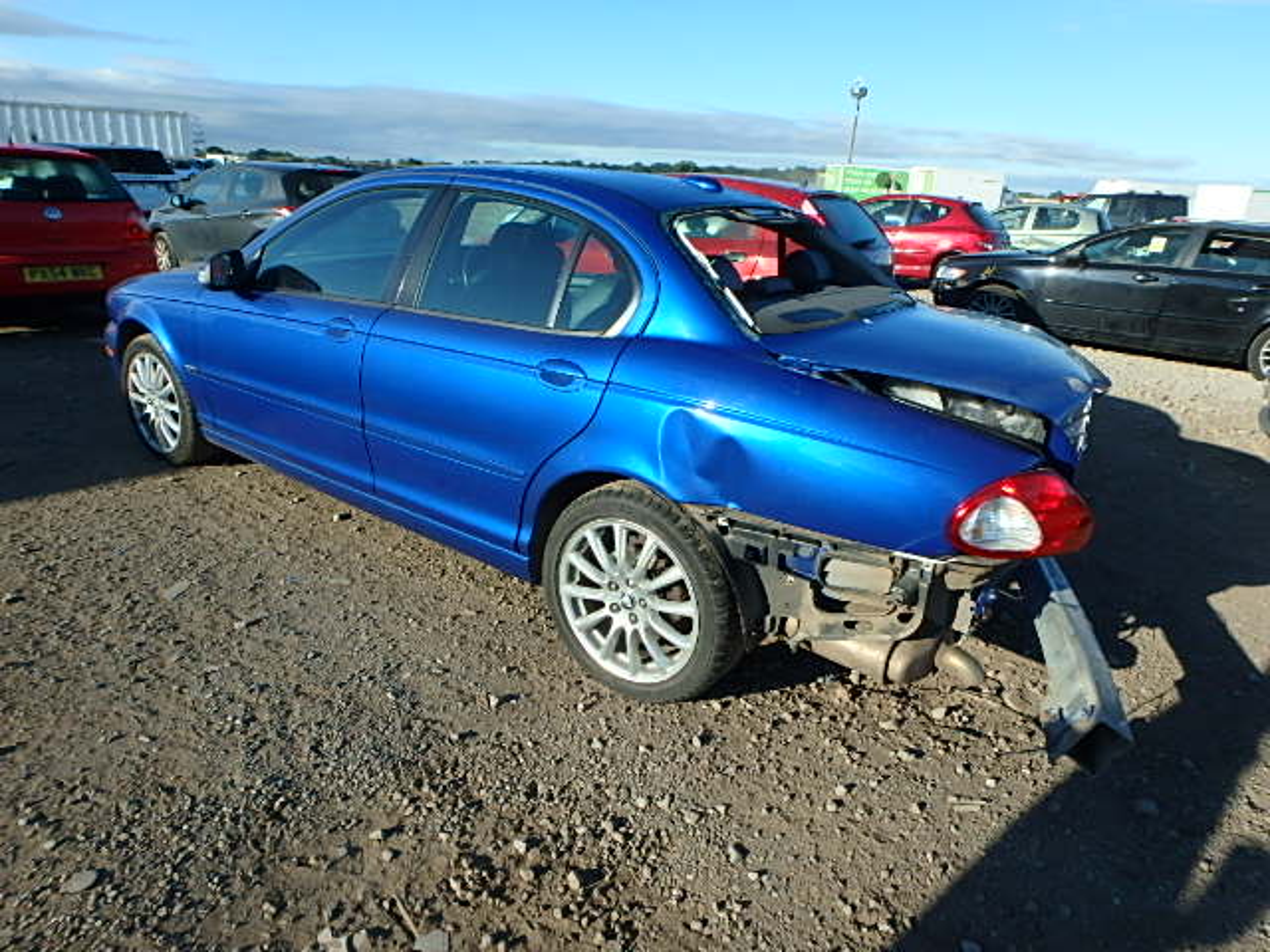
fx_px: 770
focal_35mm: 21
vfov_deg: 63.4
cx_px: 635
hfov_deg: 79.0
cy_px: 476
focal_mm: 3.7
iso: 125
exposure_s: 1/800
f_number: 3.5
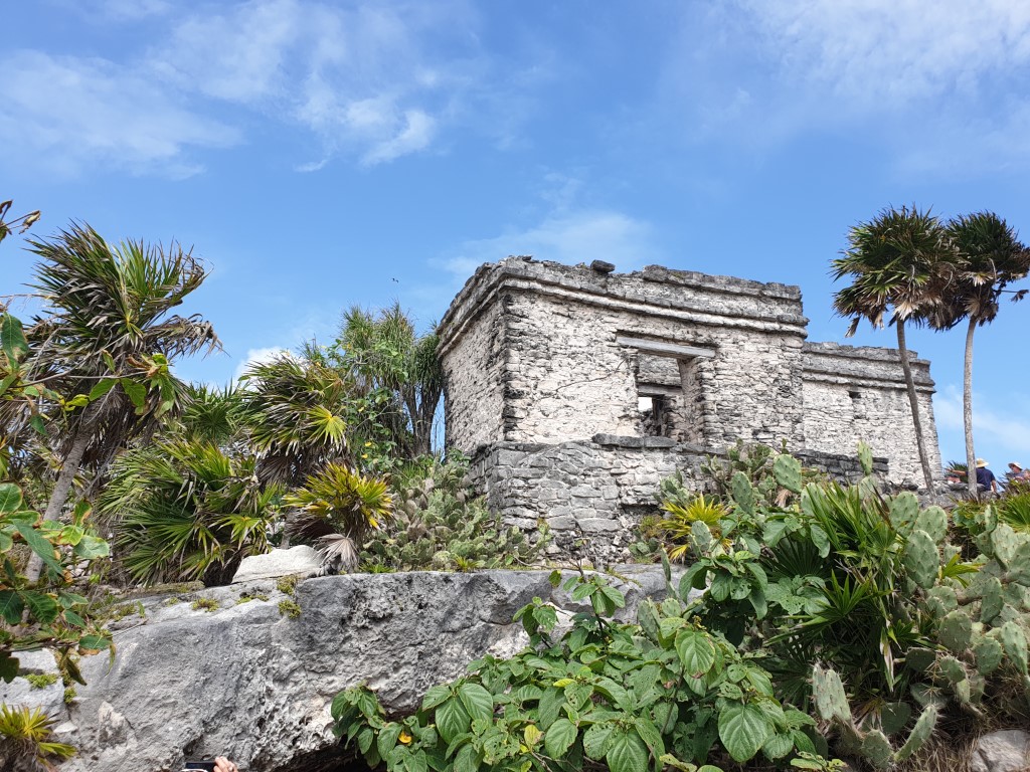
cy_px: 386
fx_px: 774
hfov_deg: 67.3
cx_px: 515
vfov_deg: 53.1
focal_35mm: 26
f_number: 2.4
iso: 50
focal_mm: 4.3
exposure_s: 1/899
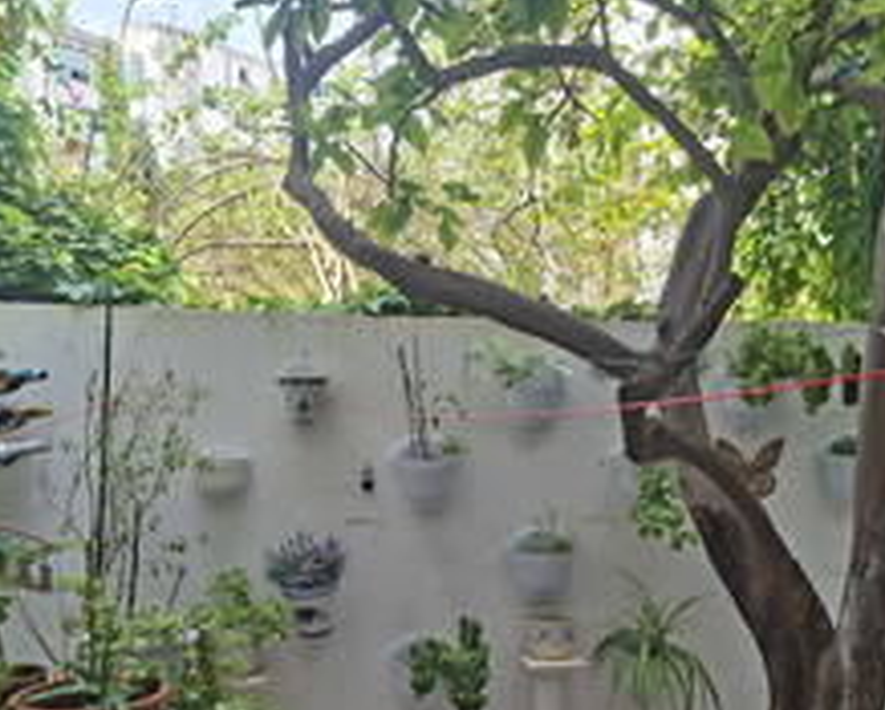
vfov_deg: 39.2
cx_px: 459
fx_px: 970
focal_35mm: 37
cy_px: 527
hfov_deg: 49.0
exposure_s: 1/319
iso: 50
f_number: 1.8
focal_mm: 5.54
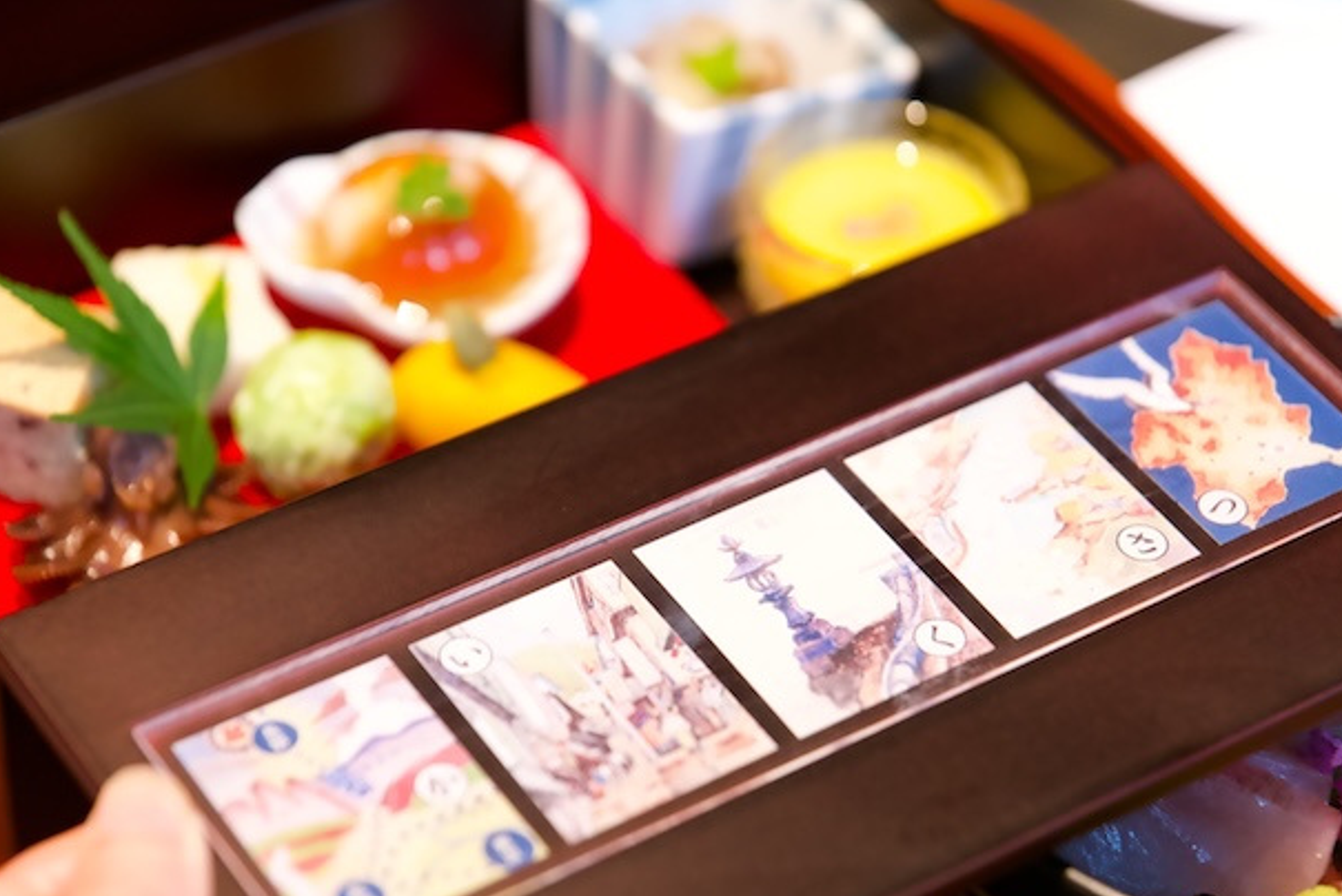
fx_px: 4140
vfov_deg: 12.4
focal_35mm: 111
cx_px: 645
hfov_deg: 18.4
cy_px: 471
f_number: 4
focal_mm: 105
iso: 6400
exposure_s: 1/80
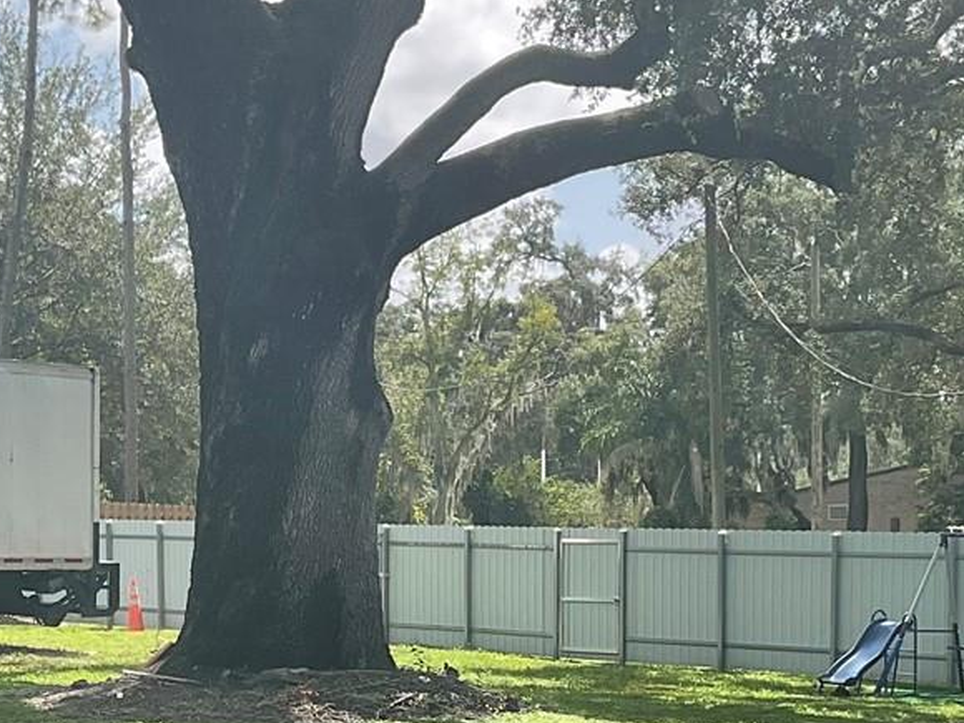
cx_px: 585
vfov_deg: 18.1
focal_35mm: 80
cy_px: 691
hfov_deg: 24.4
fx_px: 2228
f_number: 1.8
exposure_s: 1/1098
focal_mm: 3
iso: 16
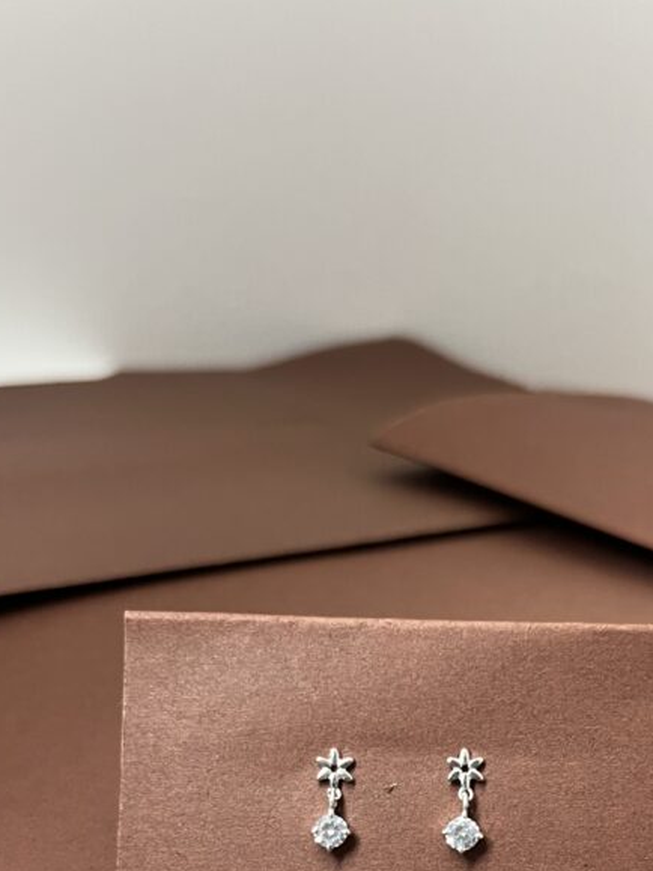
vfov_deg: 38.7
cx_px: 415
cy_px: 767
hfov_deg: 31.3
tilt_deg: -26.4
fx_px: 1157
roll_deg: +0.1
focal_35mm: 46
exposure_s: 1/50
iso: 125
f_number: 1.6
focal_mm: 5.1
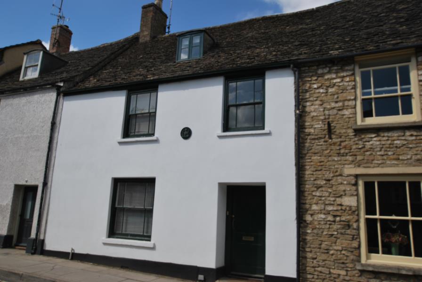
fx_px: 352
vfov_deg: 43.7
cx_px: 211
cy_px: 141
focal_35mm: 30
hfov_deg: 61.9
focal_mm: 20
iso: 100
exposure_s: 1/320
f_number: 9
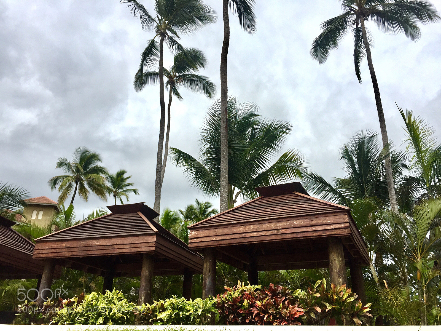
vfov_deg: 48.2
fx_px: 369
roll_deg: -3.0
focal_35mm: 29
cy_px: 166
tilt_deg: +24.3
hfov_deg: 61.7
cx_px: 220
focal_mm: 4.15
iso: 32
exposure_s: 1/3049
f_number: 2.2
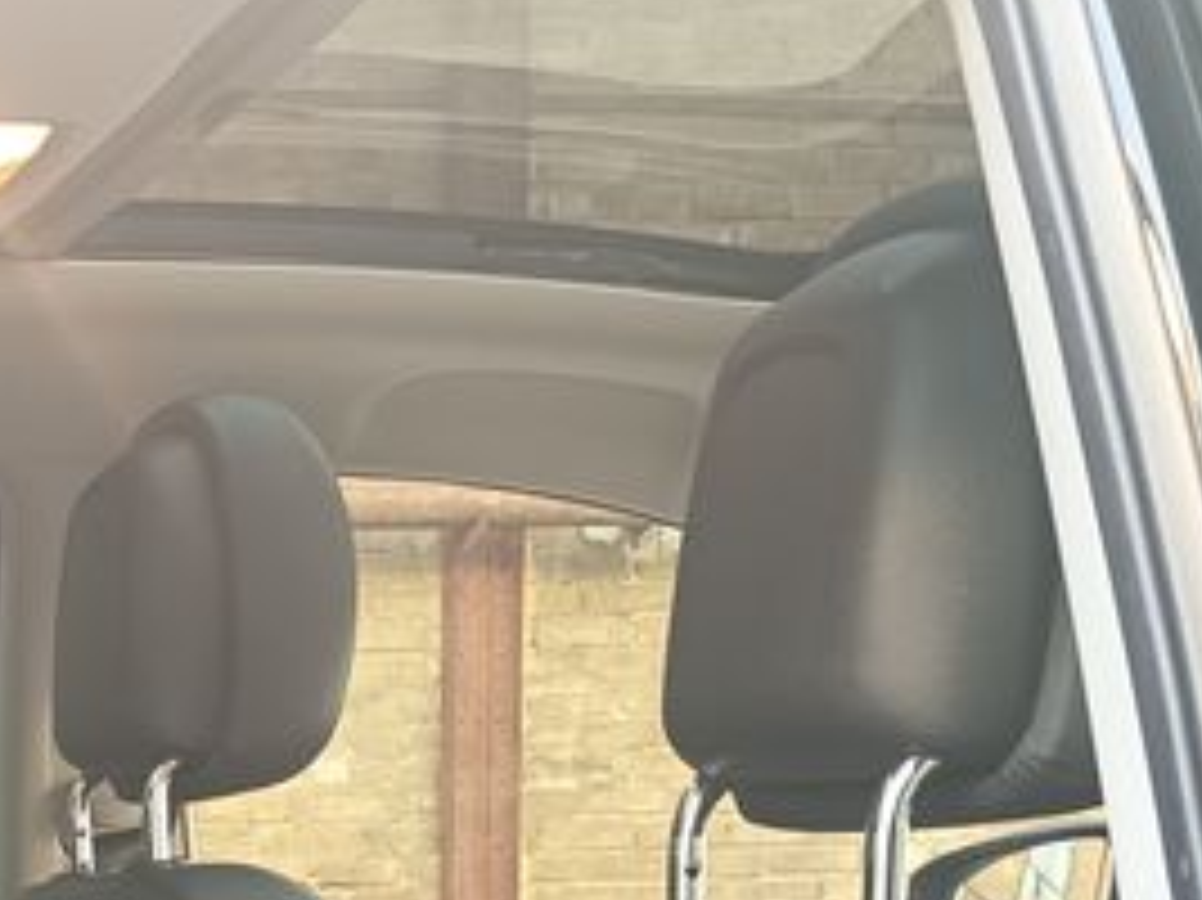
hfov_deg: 20.4
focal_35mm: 90
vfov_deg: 14.7
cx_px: -239
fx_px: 3124
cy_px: 1512
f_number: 1.7
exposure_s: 1/25
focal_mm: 5.24
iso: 439
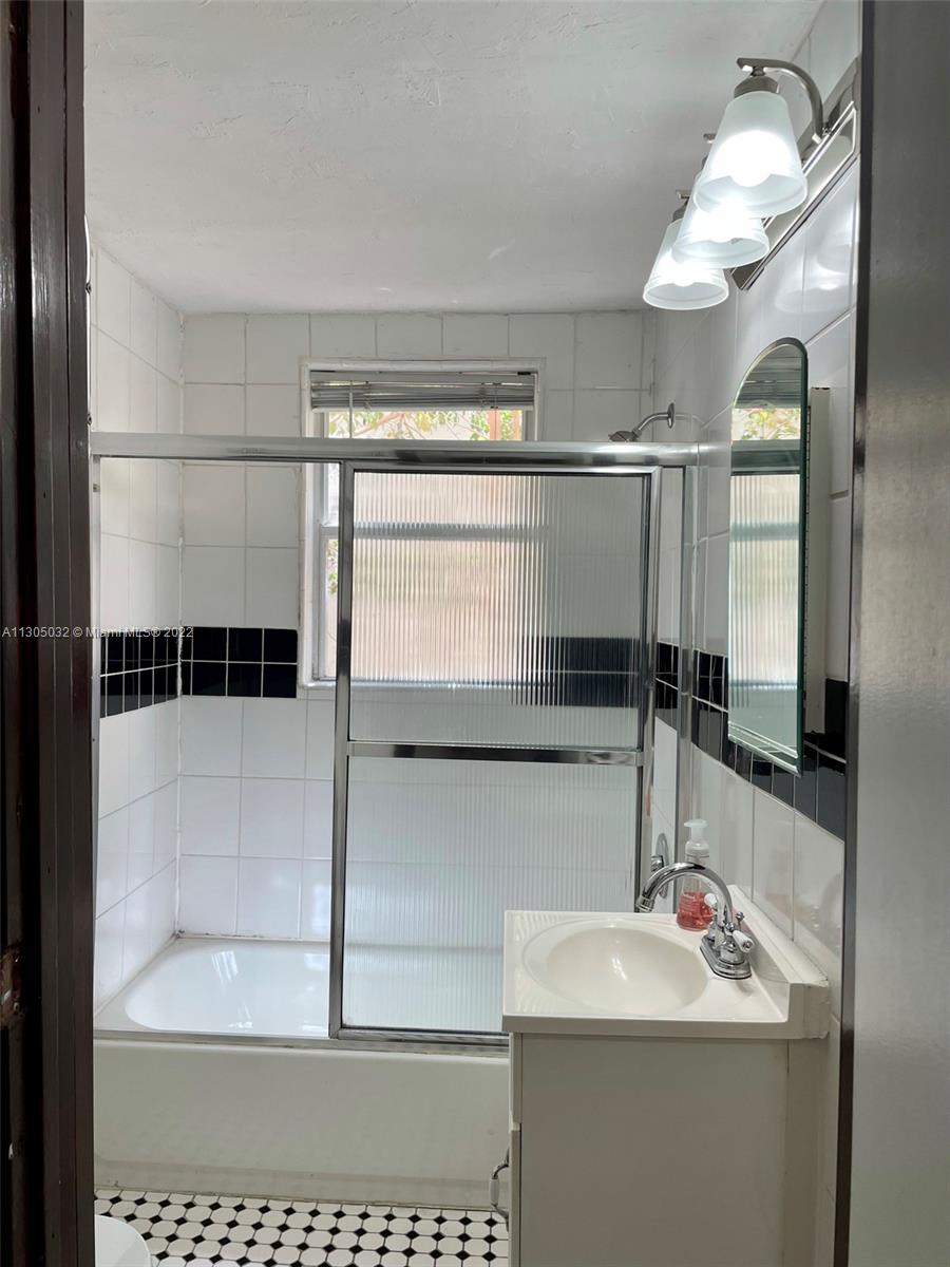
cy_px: 634
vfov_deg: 67.3
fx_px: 951
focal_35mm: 26
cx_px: 475
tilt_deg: -1.8
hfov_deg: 53.1
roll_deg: -0.3
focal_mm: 4.2
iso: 32
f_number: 1.6
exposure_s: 1/156
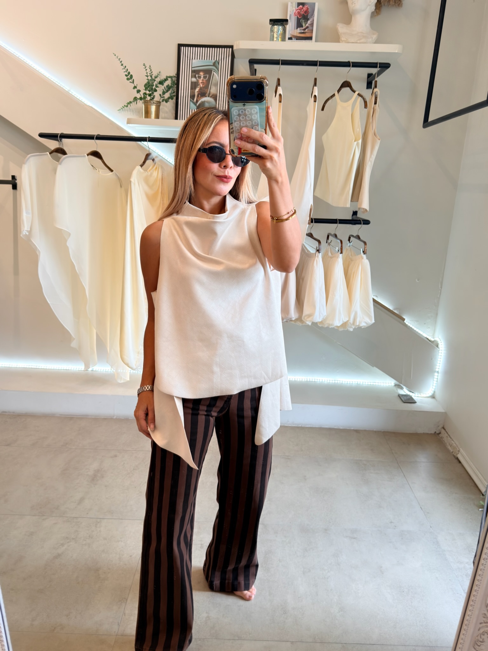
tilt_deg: -31.6
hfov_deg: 49.7
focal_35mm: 28
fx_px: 526
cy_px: 326
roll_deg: -3.8
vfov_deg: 63.4
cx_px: 244
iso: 80
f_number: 1.78
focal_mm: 6.76
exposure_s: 1/120
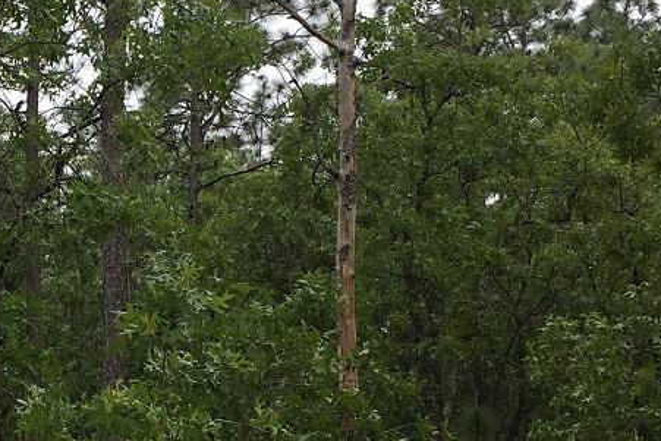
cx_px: -18
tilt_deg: +3.0
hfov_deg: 21.9
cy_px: 365
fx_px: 1635
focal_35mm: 89
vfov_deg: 15.3
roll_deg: -0.8
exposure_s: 1/962
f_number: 2.2
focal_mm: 4.15
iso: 25
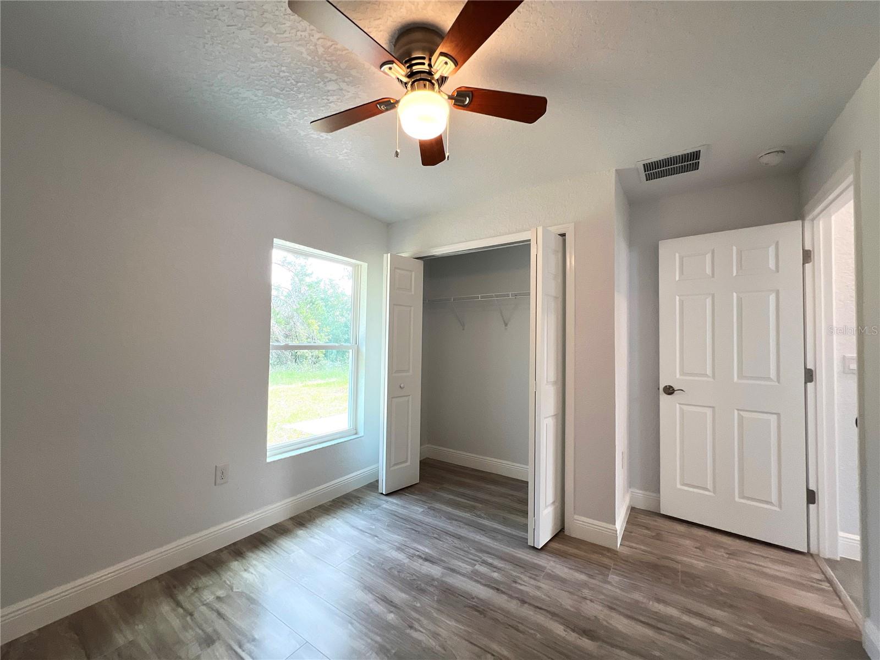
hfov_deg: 106.2
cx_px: 440
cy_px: 330
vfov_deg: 89.9
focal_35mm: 13
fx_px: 330
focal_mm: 1.57
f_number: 1.8
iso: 100
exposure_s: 1/120
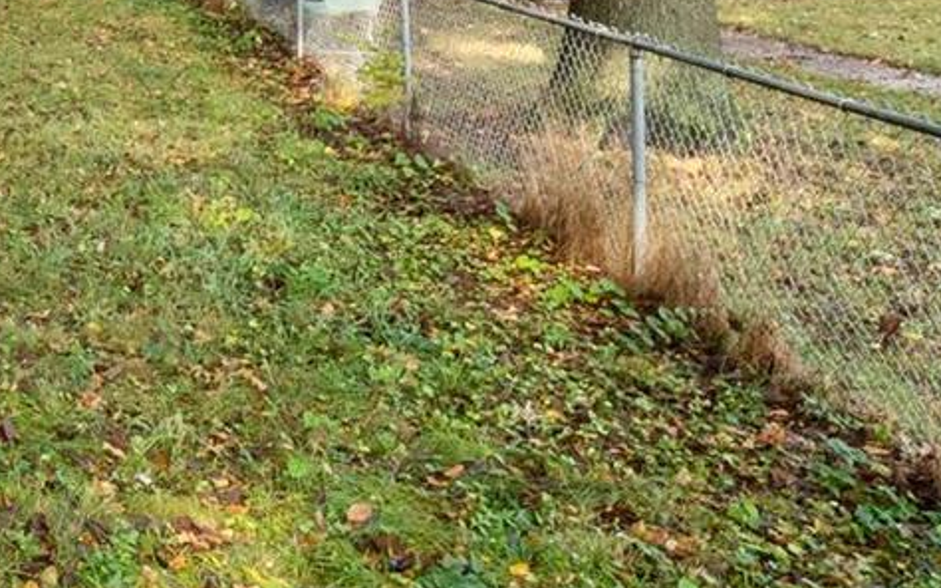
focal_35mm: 55
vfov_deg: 22.3
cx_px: -469
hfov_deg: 26.6
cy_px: -50
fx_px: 1410
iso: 400
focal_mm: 8
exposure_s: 1/50
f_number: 8
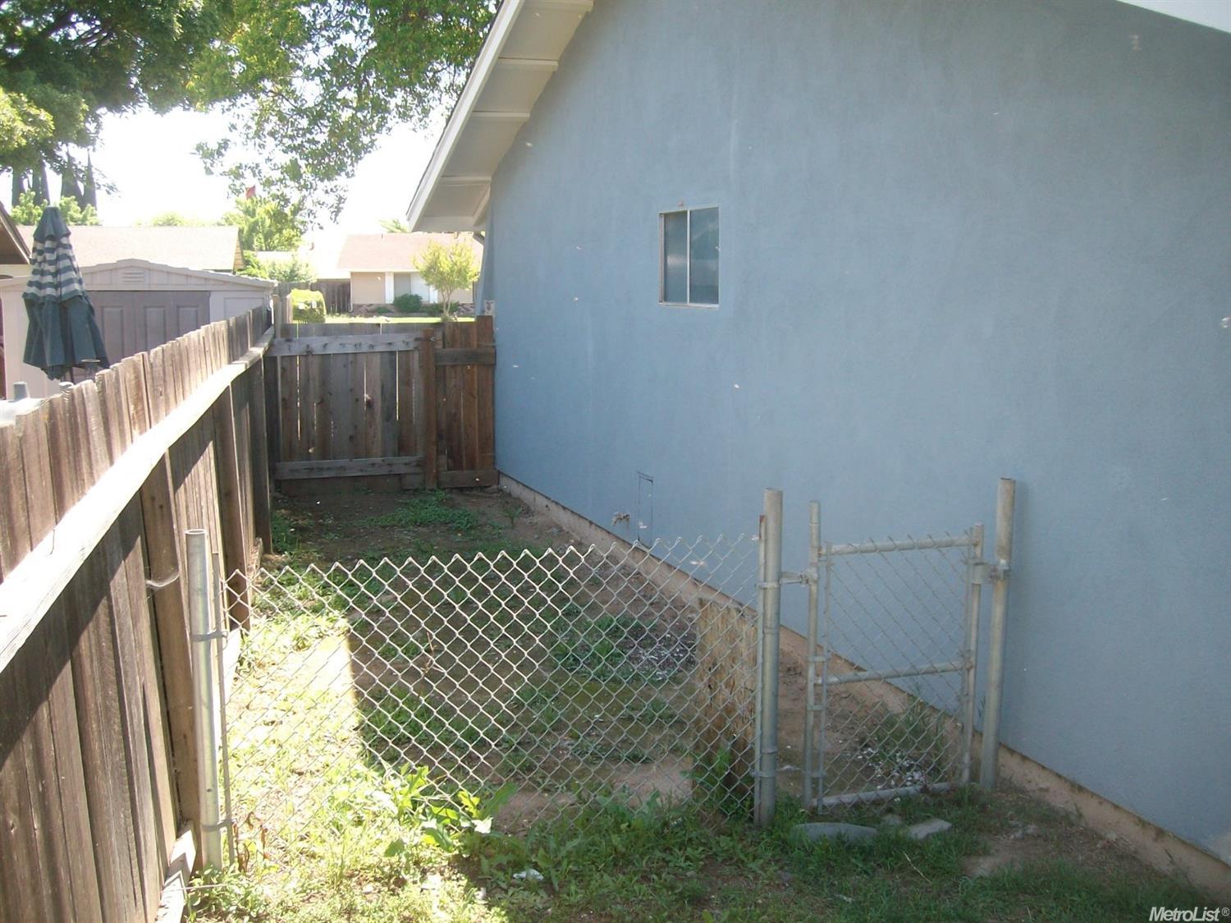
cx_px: 616
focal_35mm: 35
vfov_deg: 40.7
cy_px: 462
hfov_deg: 52.6
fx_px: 1244
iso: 80
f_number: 2.8
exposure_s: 1/193
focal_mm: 5.8
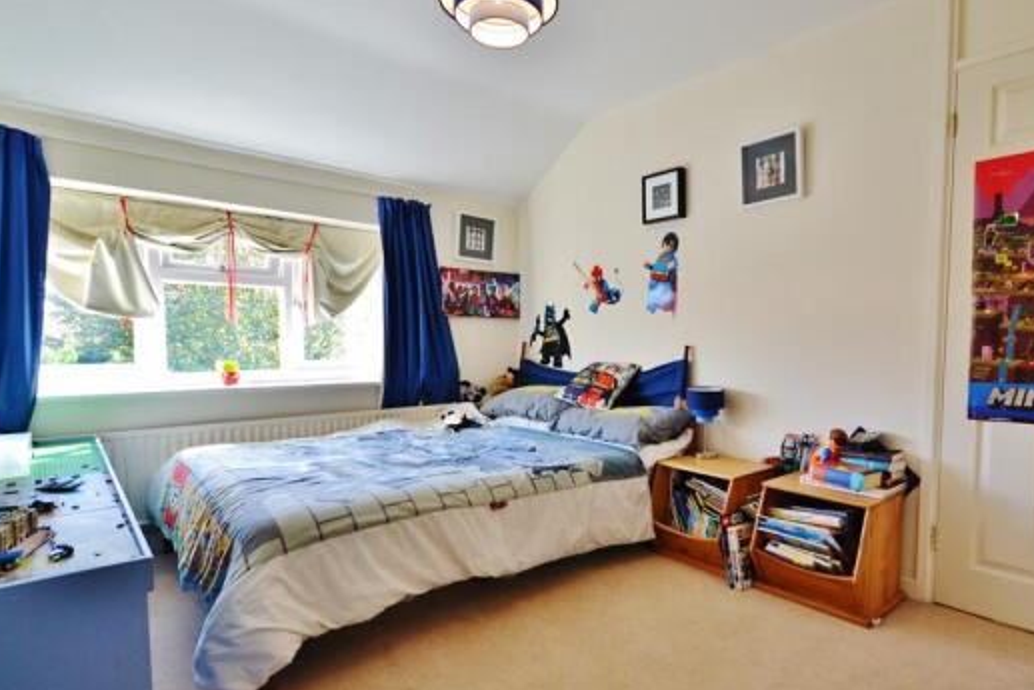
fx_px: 546
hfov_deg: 86.3
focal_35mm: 19
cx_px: 591
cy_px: 367
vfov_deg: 64.5
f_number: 4.5
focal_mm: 10
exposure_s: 1/80
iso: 400
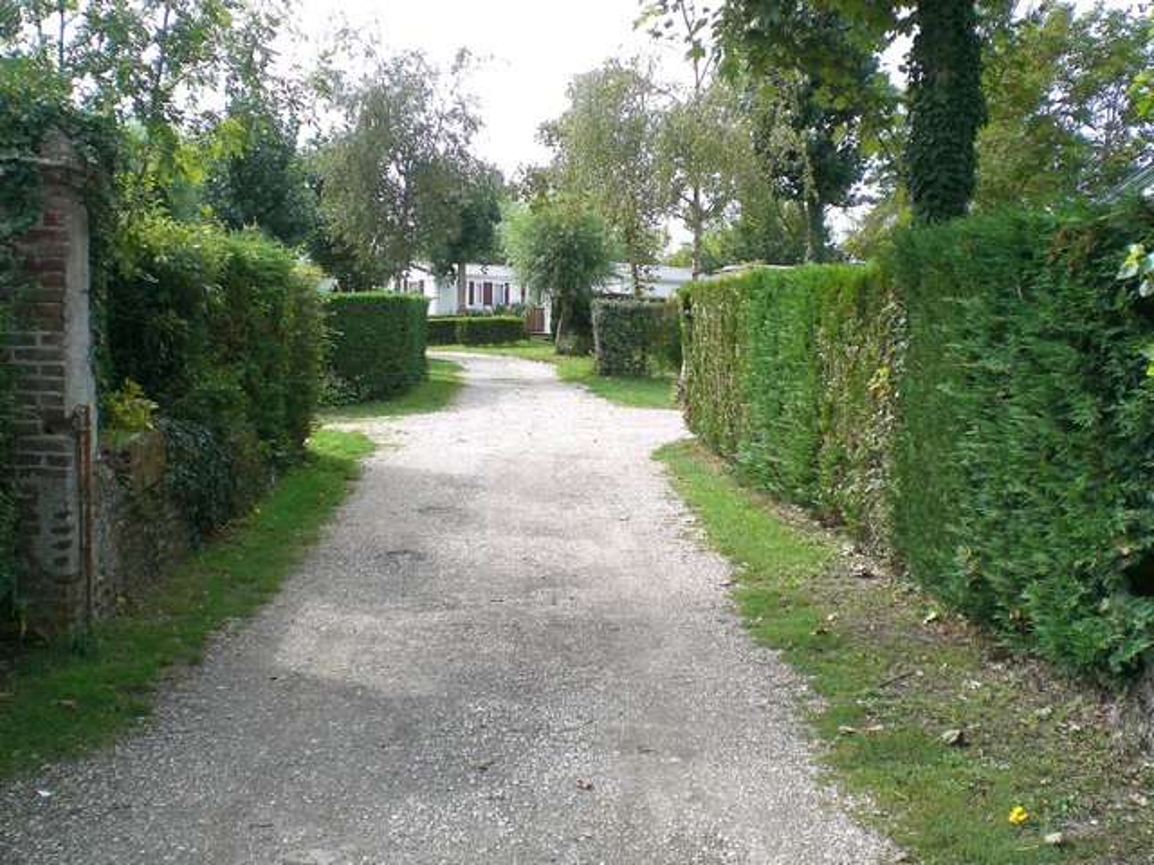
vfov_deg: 37.7
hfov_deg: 49.0
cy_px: 432
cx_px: 577
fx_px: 1267
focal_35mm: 38
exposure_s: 1/320
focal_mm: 6.3
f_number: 3.1
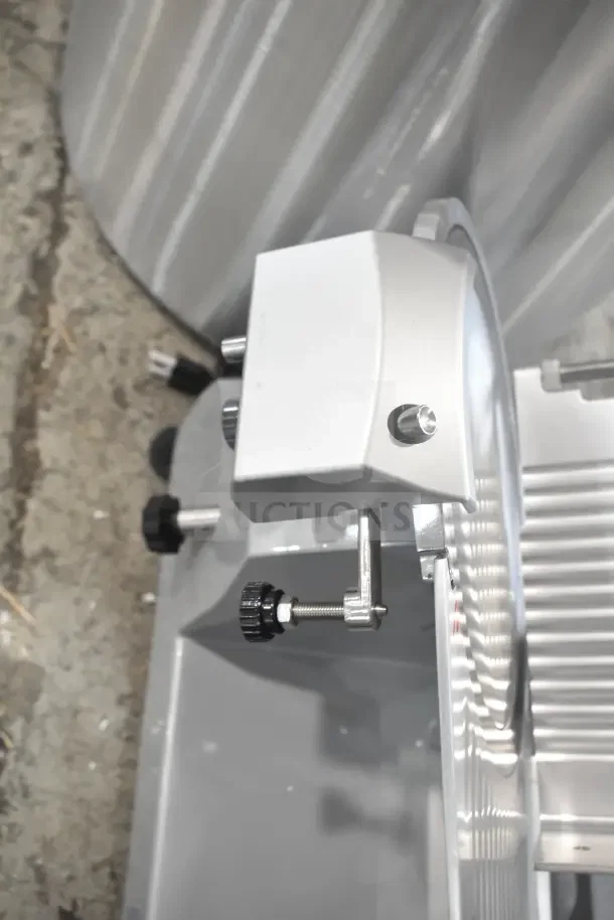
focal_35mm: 36
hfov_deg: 36.9
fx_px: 920
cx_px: 307
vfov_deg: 53.1
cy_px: 460
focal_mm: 24
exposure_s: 1/100
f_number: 5
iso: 1600
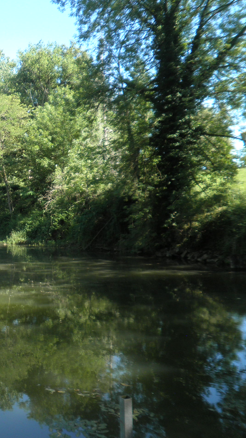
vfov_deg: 52.8
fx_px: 441
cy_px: 220
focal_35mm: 38
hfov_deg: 27.8
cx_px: -40
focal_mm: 4.7
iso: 64
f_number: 2.6
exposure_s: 1/200
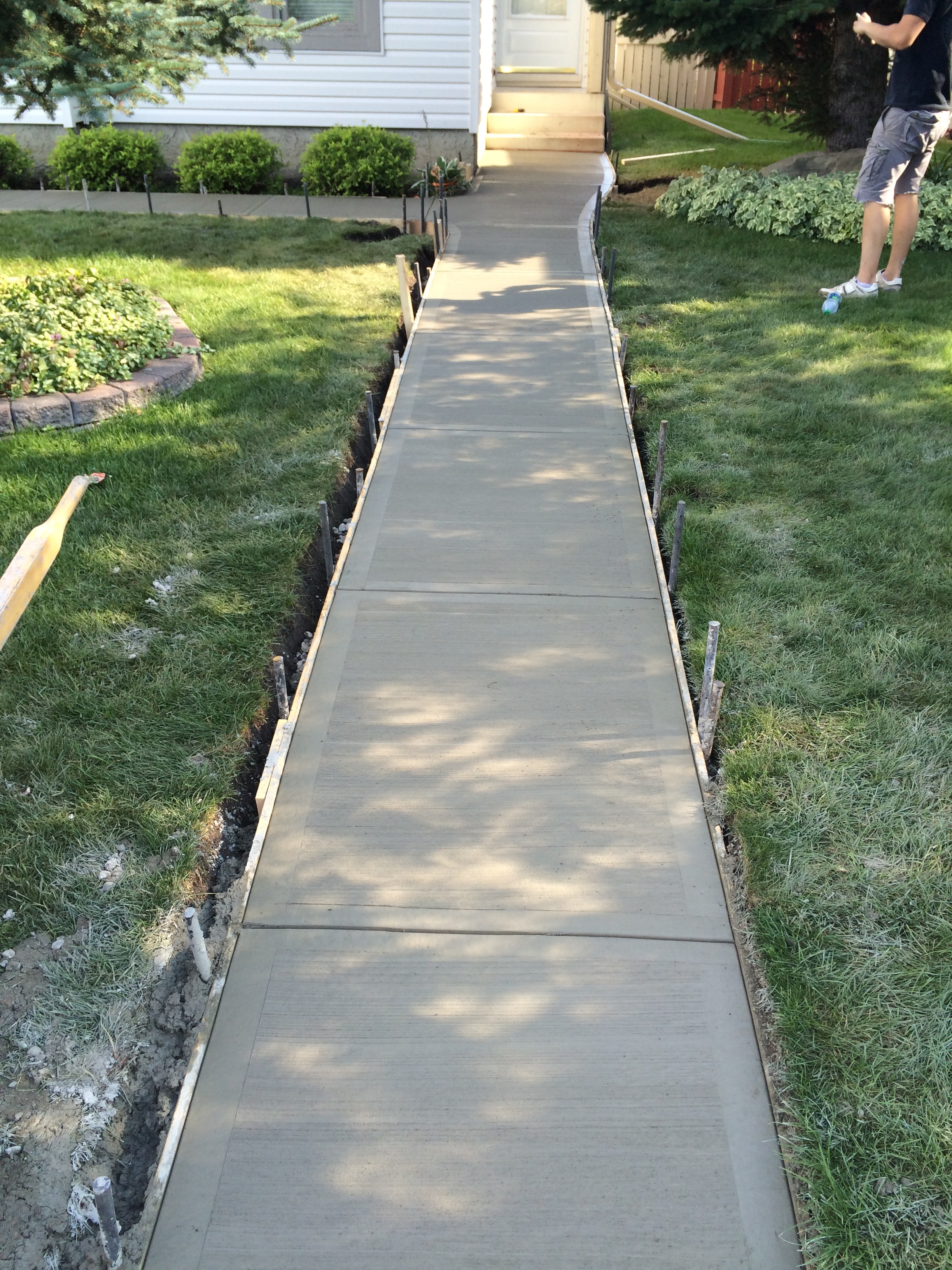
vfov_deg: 60.0
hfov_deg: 46.8
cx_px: 476
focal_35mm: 30
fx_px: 1100
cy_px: 635
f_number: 2.2
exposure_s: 1/179
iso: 32
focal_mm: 4.12
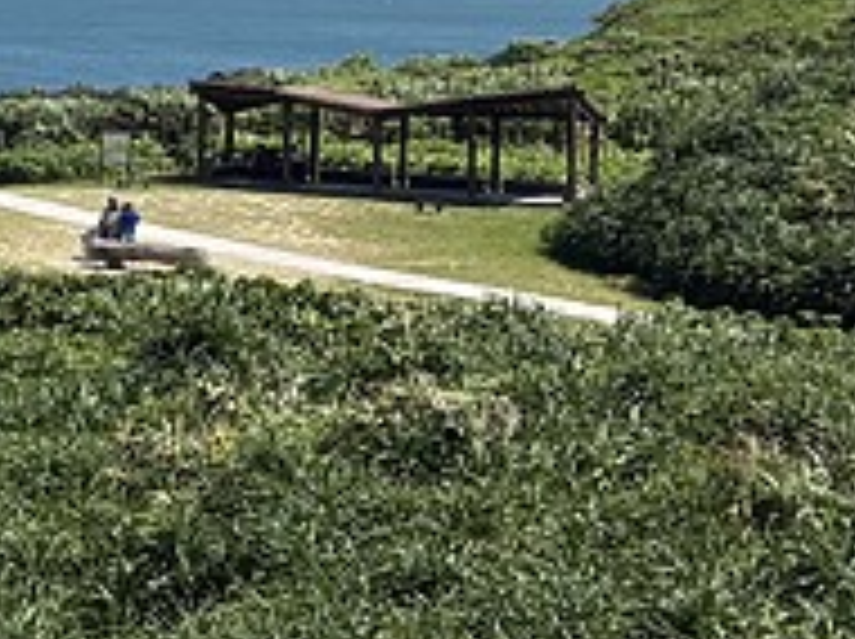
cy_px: -2
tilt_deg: -2.0
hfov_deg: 15.2
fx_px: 2640
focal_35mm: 107
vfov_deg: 13.6
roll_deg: -0.8
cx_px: -806
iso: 64
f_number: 1.6
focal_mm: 5.96
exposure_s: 1/4950
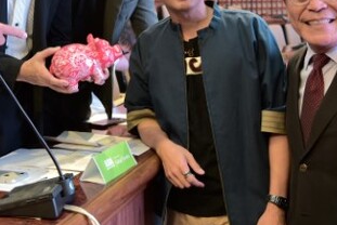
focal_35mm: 63
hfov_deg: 31.8
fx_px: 590
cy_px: 41
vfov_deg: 21.3
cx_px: 135
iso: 1250
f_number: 4
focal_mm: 28
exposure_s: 1/30
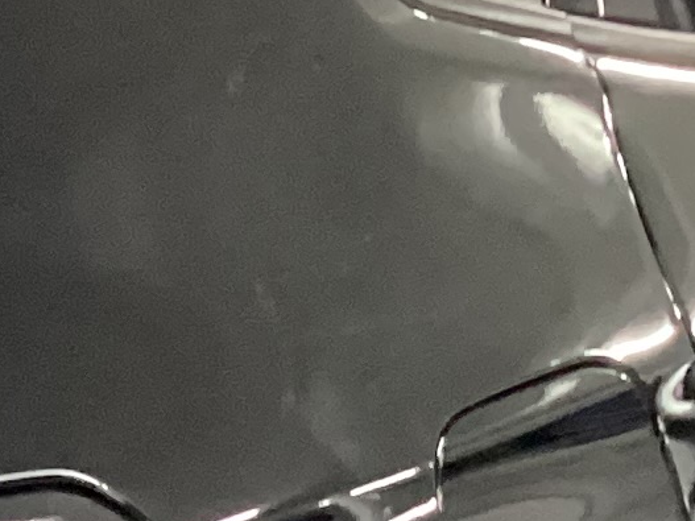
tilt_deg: -15.4
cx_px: -619
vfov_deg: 7.6
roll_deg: +2.0
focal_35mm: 192
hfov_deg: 9.7
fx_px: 3854
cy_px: 778
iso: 500
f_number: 2.4
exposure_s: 1/30
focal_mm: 3.3
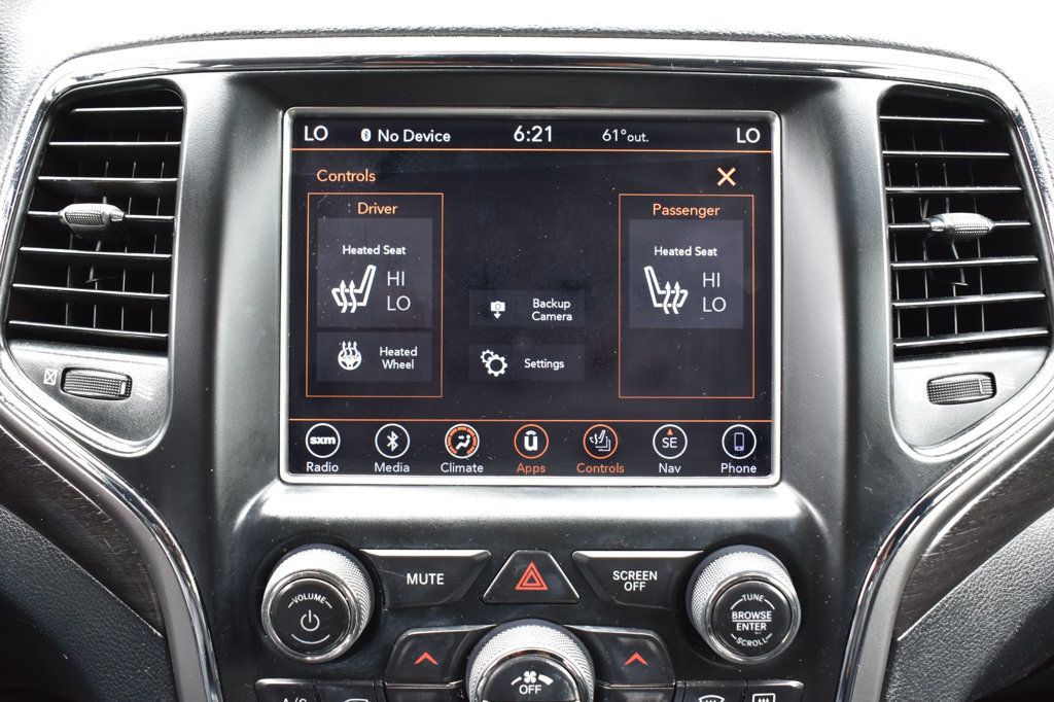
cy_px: 351
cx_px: 527
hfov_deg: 51.3
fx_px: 1098
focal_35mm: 38
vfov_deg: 35.5
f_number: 7.1
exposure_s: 1/30
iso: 400
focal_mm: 25
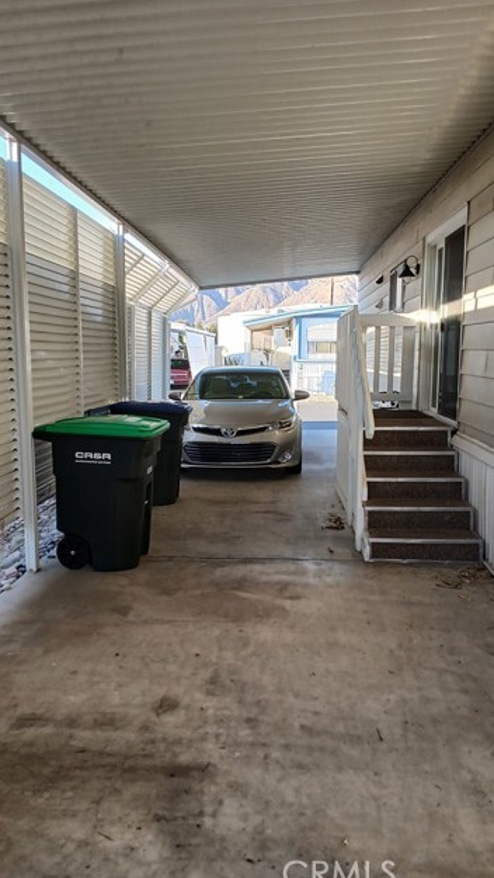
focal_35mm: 29
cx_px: 233
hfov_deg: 40.2
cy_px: 444
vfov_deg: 66.0
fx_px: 675
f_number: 1.8
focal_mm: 3.98
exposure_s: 1/60
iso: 25
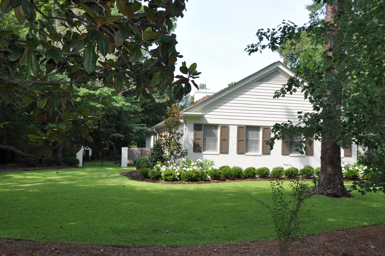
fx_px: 401
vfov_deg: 35.4
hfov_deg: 51.3
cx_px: 192
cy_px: 128
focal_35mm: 38
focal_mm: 25
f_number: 9
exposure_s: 1/200
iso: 200
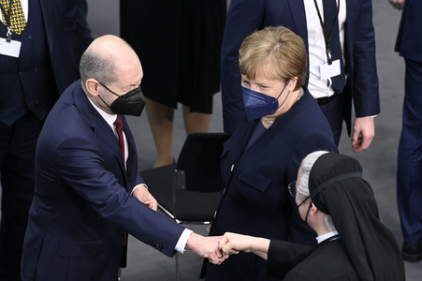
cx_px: 211
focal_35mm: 200
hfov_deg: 10.3
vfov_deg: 6.9
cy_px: 140
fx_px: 2343
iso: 6400
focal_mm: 200
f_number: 6.3
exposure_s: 1/250
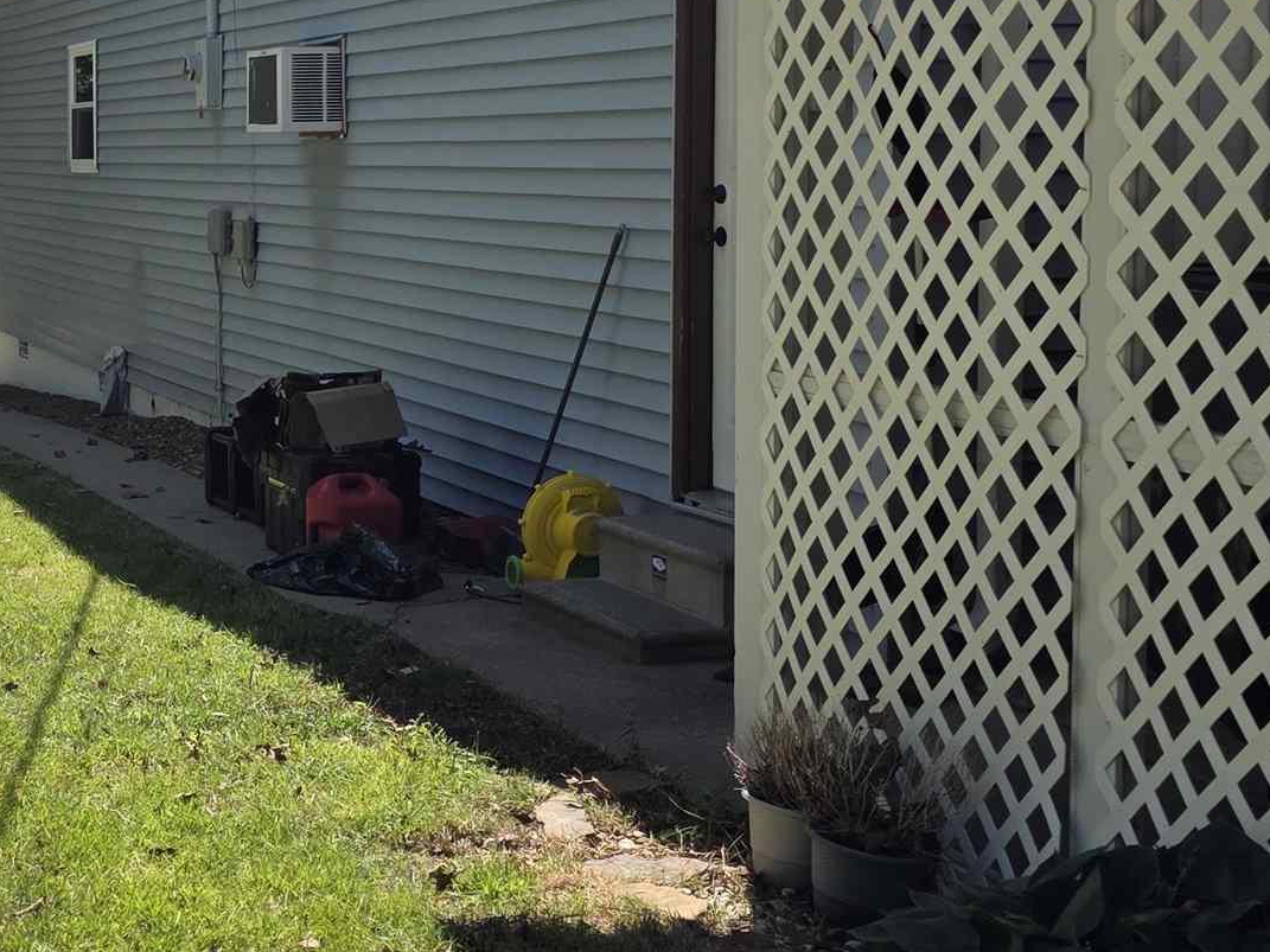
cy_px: 289
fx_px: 2421
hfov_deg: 27.7
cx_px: -5
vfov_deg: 22.1
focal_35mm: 66
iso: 80
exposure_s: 1/4145
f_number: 1.7
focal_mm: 6.3
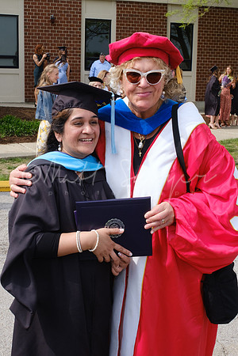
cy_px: 158
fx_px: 497
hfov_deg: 26.7
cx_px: 77
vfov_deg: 39.4
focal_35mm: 50
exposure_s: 1/250
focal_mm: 20
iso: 400
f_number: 11
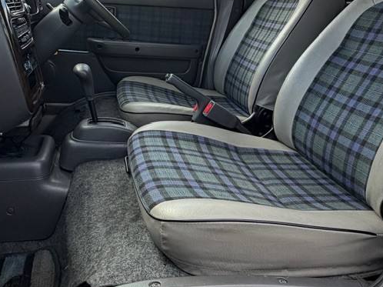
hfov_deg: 51.3
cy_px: 98
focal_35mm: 36
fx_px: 398
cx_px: 178
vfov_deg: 39.2
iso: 50
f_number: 2.2
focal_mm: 2.22
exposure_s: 1/235
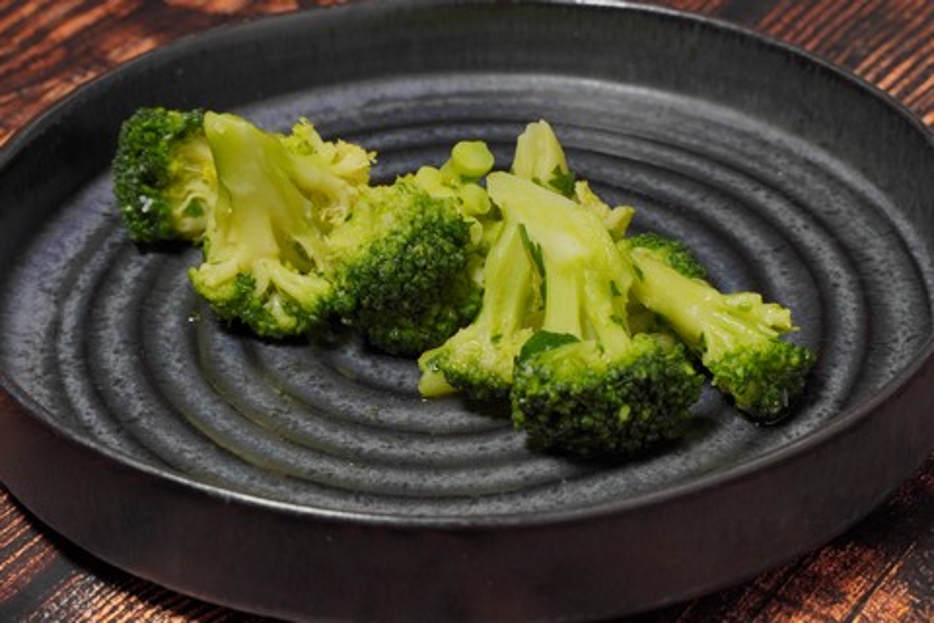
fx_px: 2529
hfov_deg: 20.9
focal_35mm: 98
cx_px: 467
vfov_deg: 14.0
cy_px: 312
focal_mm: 65
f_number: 11
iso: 400
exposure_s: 1/15
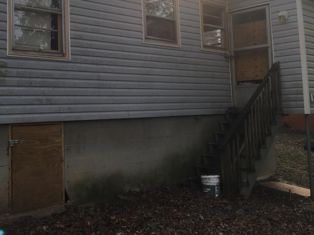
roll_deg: +0.7
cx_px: 88
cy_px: 76
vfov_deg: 32.6
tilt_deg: +5.4
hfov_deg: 42.0
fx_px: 399
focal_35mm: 44
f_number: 2.2
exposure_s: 1/605
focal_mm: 4.15
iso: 25
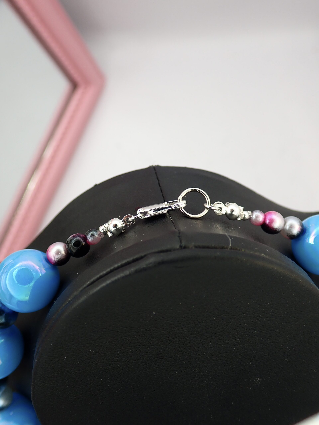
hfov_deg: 37.7
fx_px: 467
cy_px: 212
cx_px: 160
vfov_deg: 49.0
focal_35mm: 38
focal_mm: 6.83
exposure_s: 1/100
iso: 100
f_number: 2.7
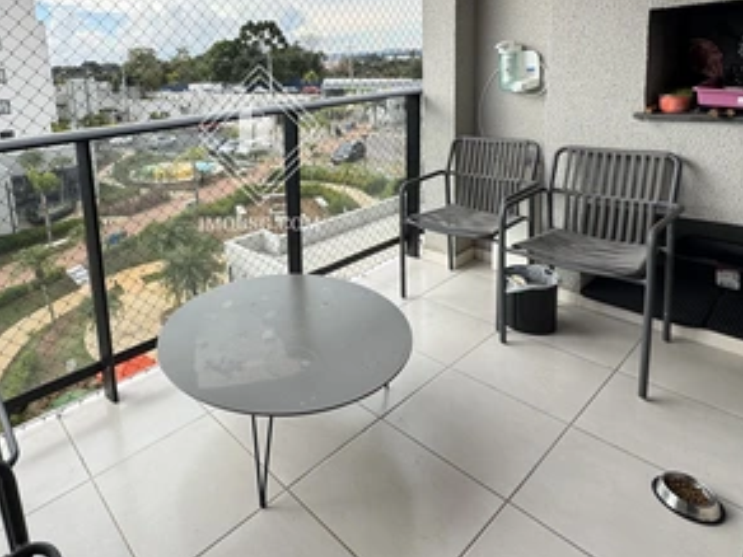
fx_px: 494
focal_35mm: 23
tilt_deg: -10.0
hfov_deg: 72.1
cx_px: 260
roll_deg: +3.7
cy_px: 148
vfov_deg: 56.3
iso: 40
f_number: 2.2
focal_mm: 2.22
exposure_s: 1/346
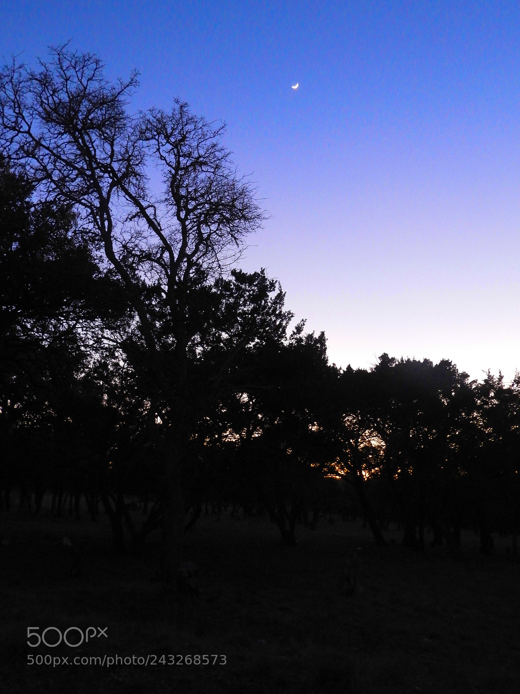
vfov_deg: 55.4
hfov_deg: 42.9
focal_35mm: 33
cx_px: 260
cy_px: 347
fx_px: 661
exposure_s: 1/8
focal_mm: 5.9
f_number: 3.6
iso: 500
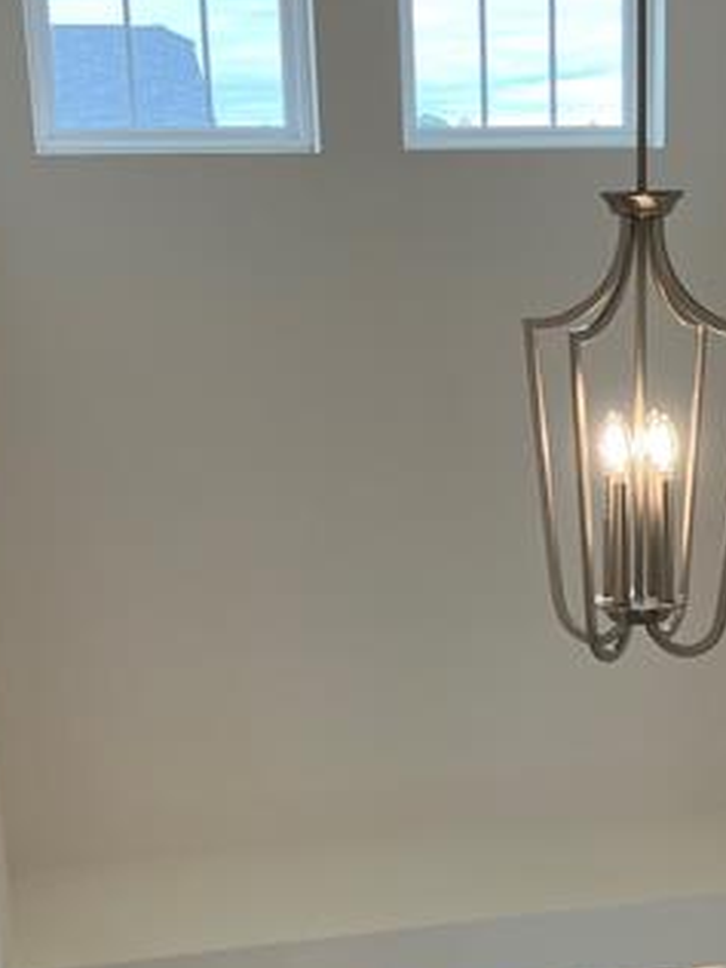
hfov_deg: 21.4
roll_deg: +0.4
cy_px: 815
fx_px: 1902
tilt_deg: -17.4
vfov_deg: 27.8
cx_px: 545
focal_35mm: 68
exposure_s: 1/120
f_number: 1.8
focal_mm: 3.99
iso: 50
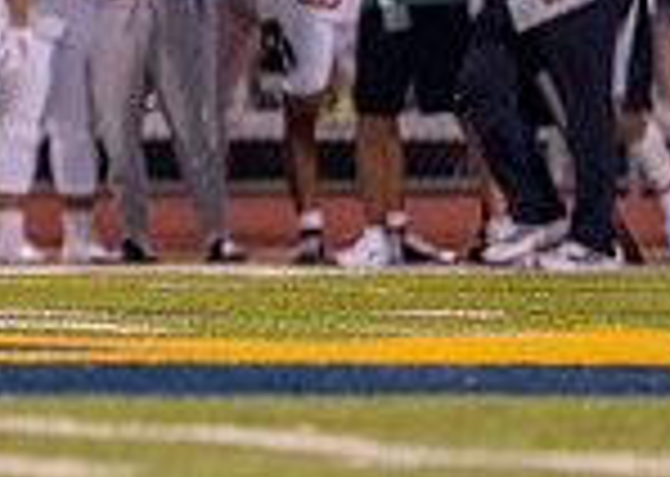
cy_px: -198
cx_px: -733
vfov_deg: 1.6
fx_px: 17520
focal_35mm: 922
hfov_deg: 2.2
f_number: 1.8
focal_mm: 135
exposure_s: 1/1000
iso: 1600
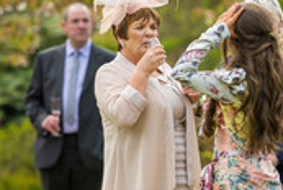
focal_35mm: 415
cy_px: 134
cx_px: 202
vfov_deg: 3.3
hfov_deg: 5.0
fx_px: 3268
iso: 100
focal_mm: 170
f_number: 2.8
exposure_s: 1/500
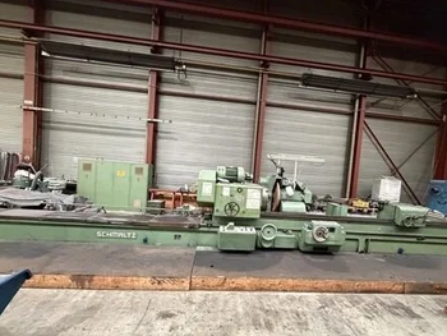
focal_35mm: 16
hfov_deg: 94.3
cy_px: 181
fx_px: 207
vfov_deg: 78.0
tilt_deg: -2.5
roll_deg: -4.4
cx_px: 238
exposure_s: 1/50
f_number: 2.2
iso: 800
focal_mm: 2.22
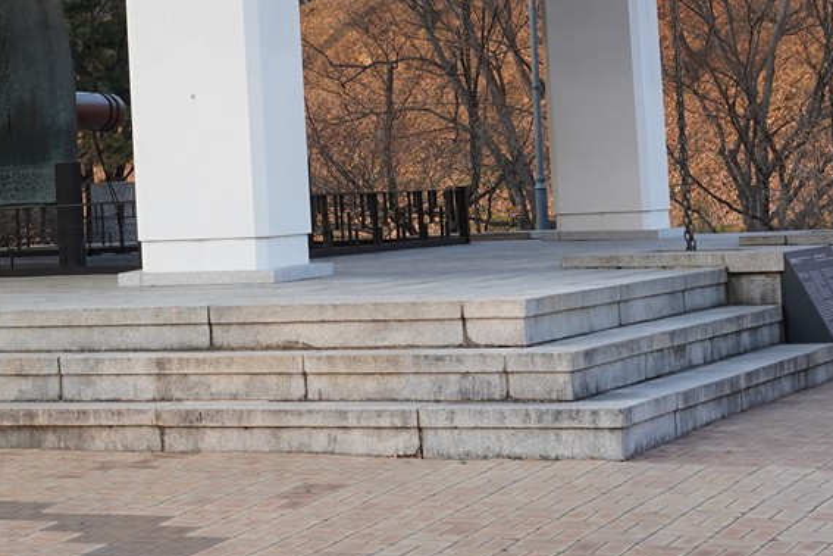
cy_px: -66
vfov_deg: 11.3
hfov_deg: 16.5
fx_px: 2776
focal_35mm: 120
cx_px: -107
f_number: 10
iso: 400
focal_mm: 34
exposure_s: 1/100
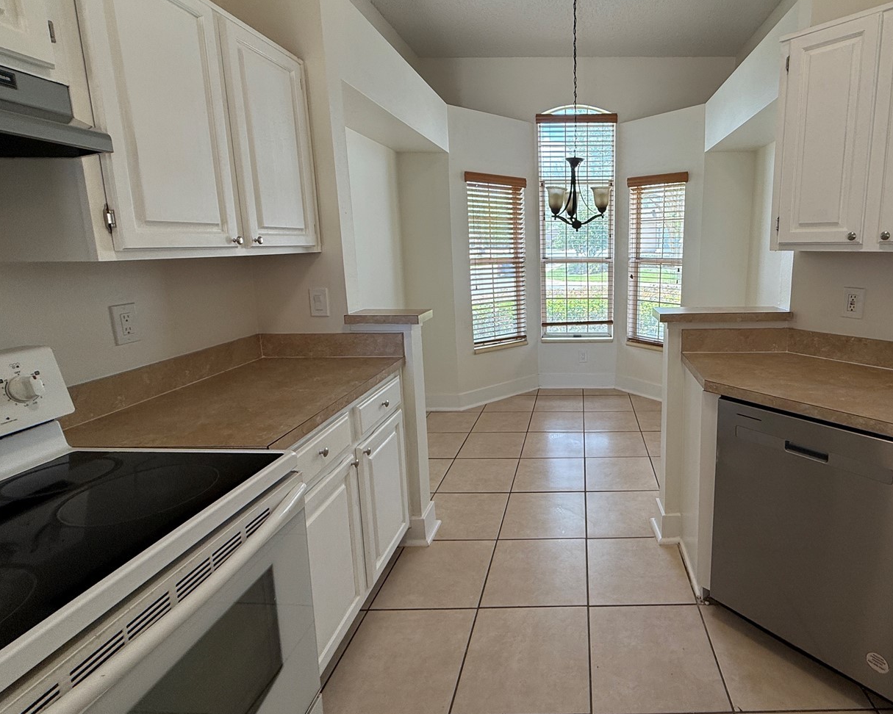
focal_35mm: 18
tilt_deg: -8.9
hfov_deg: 83.8
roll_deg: +0.1
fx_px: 476
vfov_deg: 73.6
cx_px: 585
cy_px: 320
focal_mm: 2.22
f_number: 2.2
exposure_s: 1/120
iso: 64
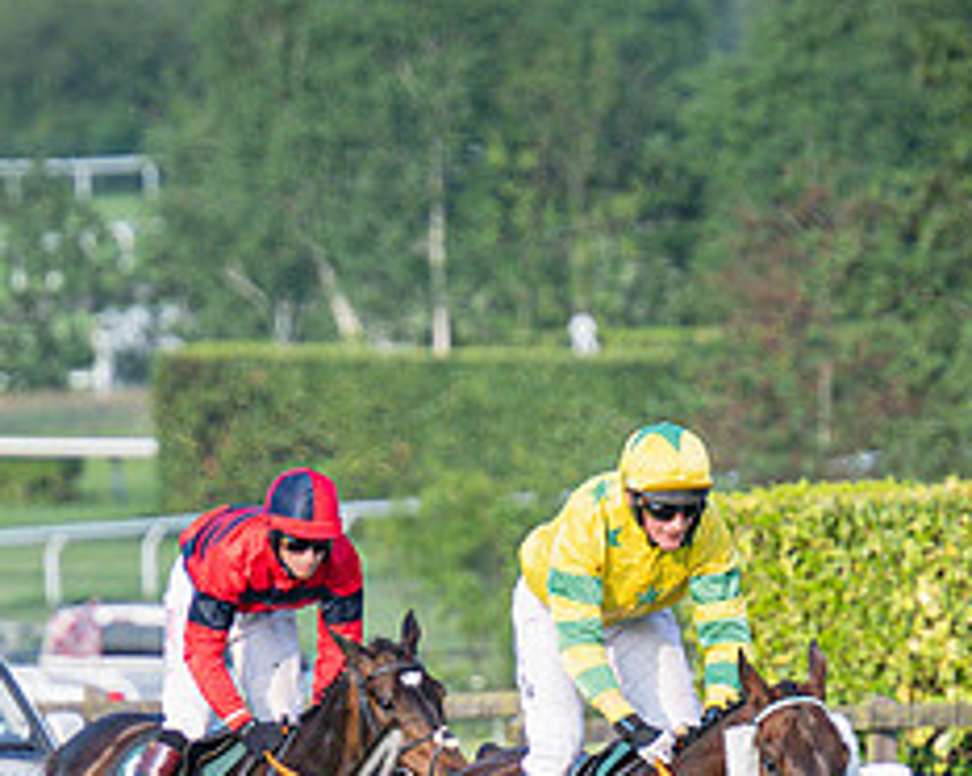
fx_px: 29203
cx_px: 523
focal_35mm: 1016
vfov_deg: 1.5
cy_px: 686
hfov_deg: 1.9
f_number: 4
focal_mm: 220
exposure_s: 1/2000
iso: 400
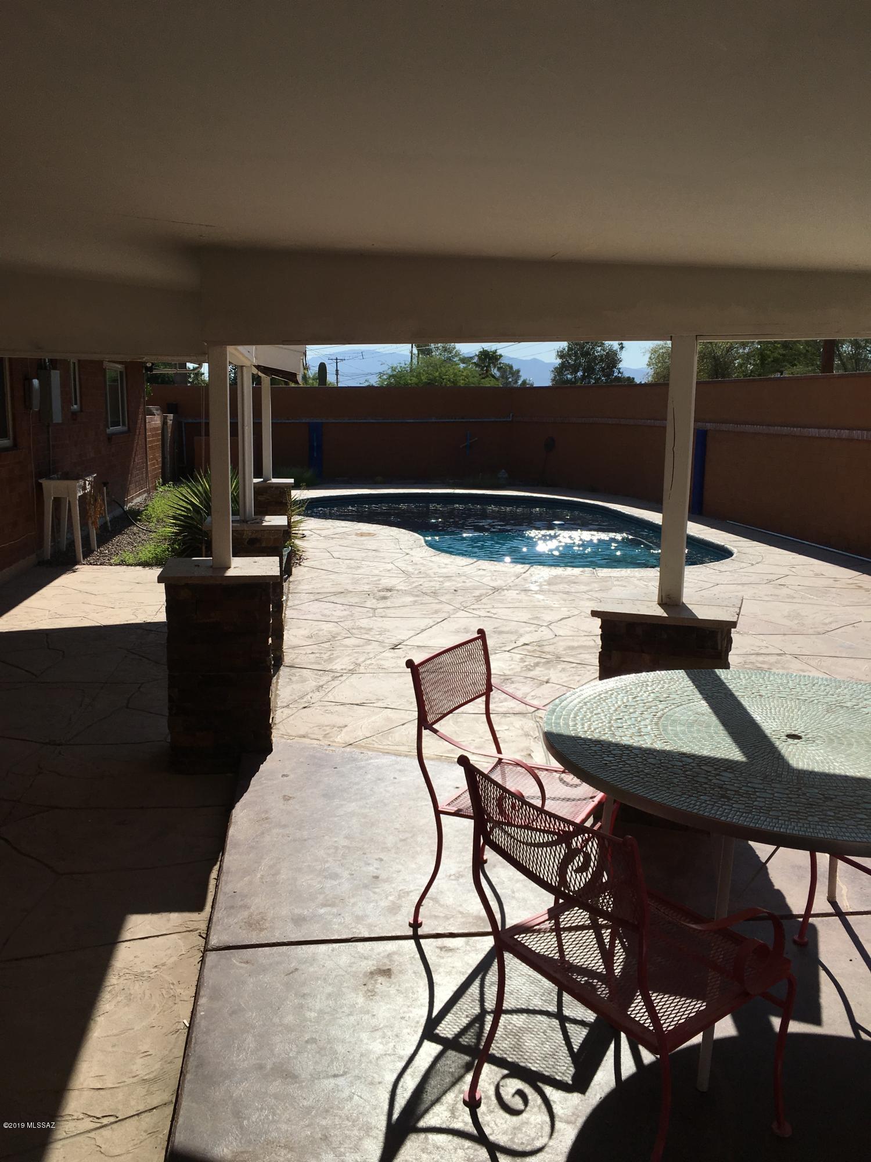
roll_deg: -1.0
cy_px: 581
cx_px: 436
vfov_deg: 61.7
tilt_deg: -9.1
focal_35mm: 29
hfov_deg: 48.2
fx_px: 973
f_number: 2.2
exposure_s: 1/3205
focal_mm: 4.15
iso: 25
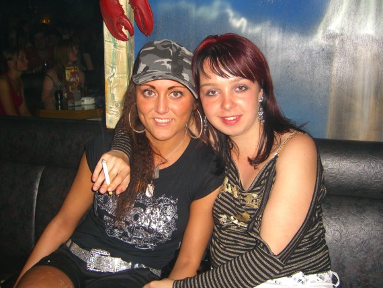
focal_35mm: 40
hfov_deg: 46.8
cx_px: 182
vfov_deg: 36.0
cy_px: 141
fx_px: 443
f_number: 2.8
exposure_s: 1/60
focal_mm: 7.9
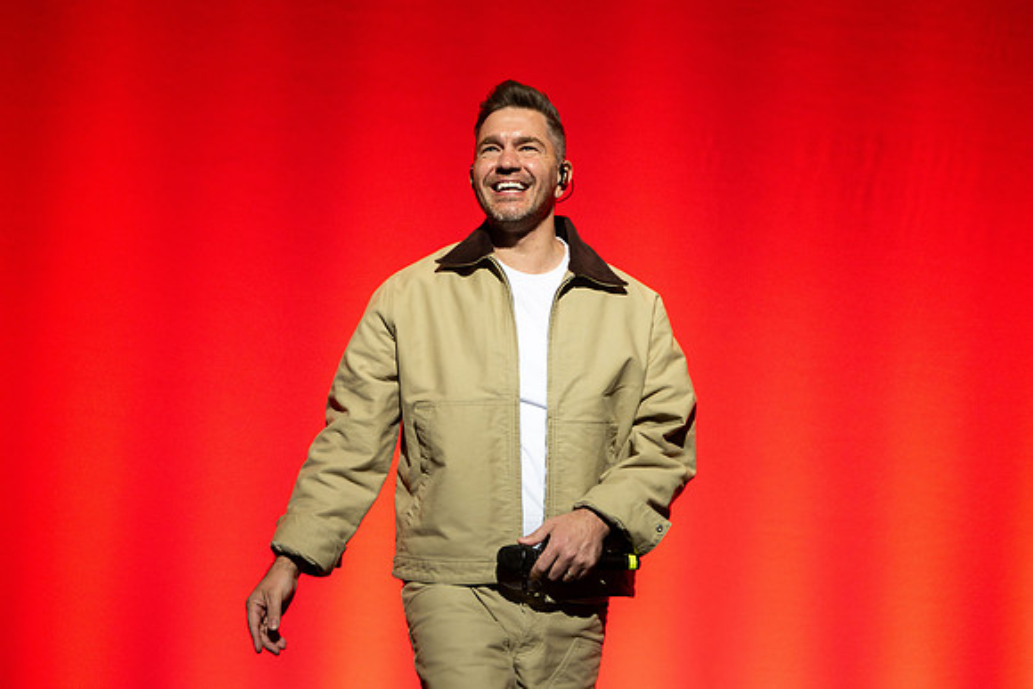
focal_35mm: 142
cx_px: 545
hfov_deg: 14.5
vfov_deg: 9.7
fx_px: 4061
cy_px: 283
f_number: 2.8
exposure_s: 1/500
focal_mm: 120
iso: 4000
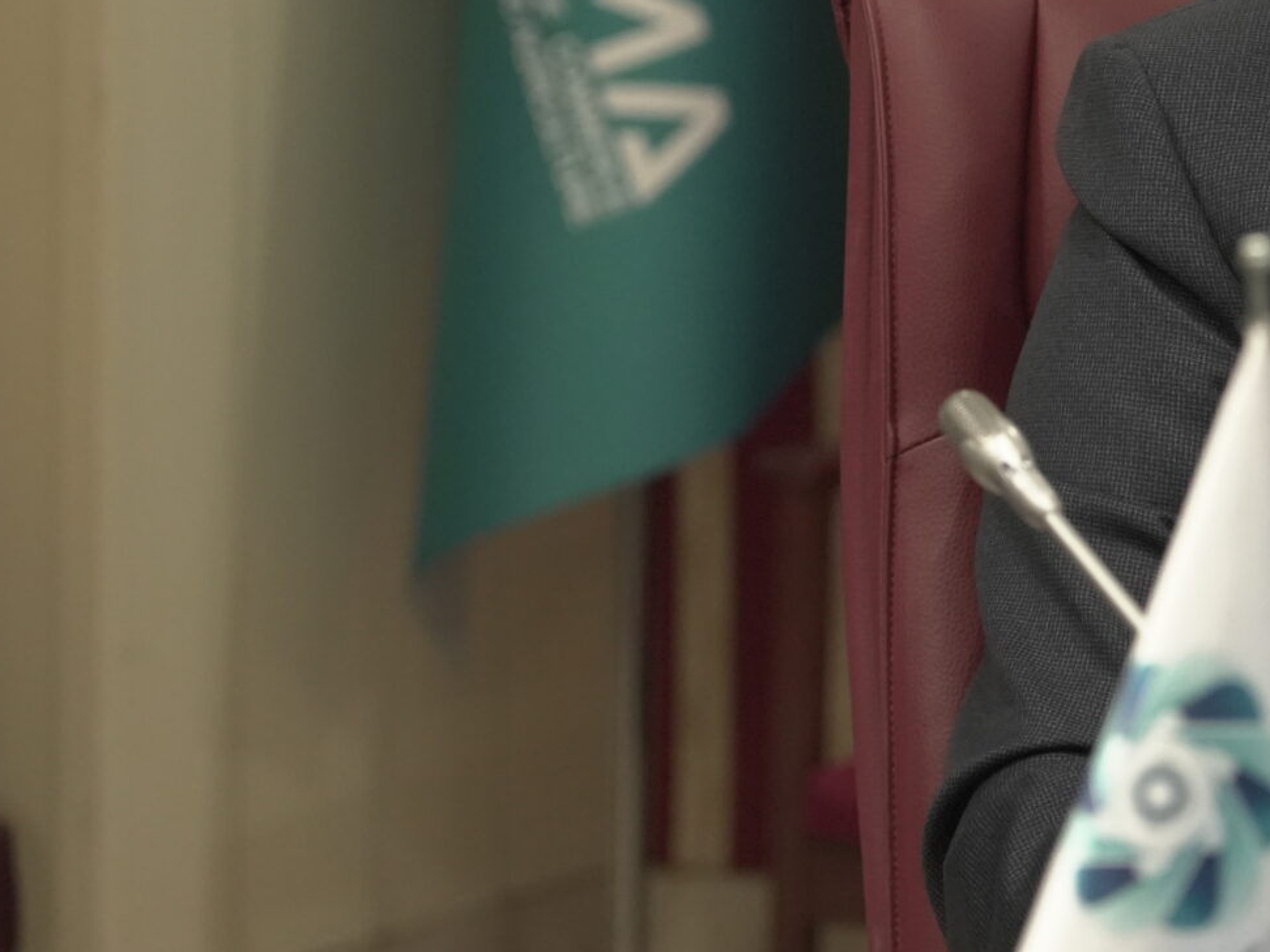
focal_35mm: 266
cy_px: 135
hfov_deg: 7.4
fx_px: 9759
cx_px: 1112
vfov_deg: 5.6
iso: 3200
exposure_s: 1/125
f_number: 4
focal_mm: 105
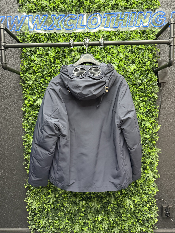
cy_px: 116
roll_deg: +0.2
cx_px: 88
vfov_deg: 71.6
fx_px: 162
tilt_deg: -4.9
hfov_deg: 56.8
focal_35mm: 24
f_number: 1.78
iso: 500
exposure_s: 1/60
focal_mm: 6.76
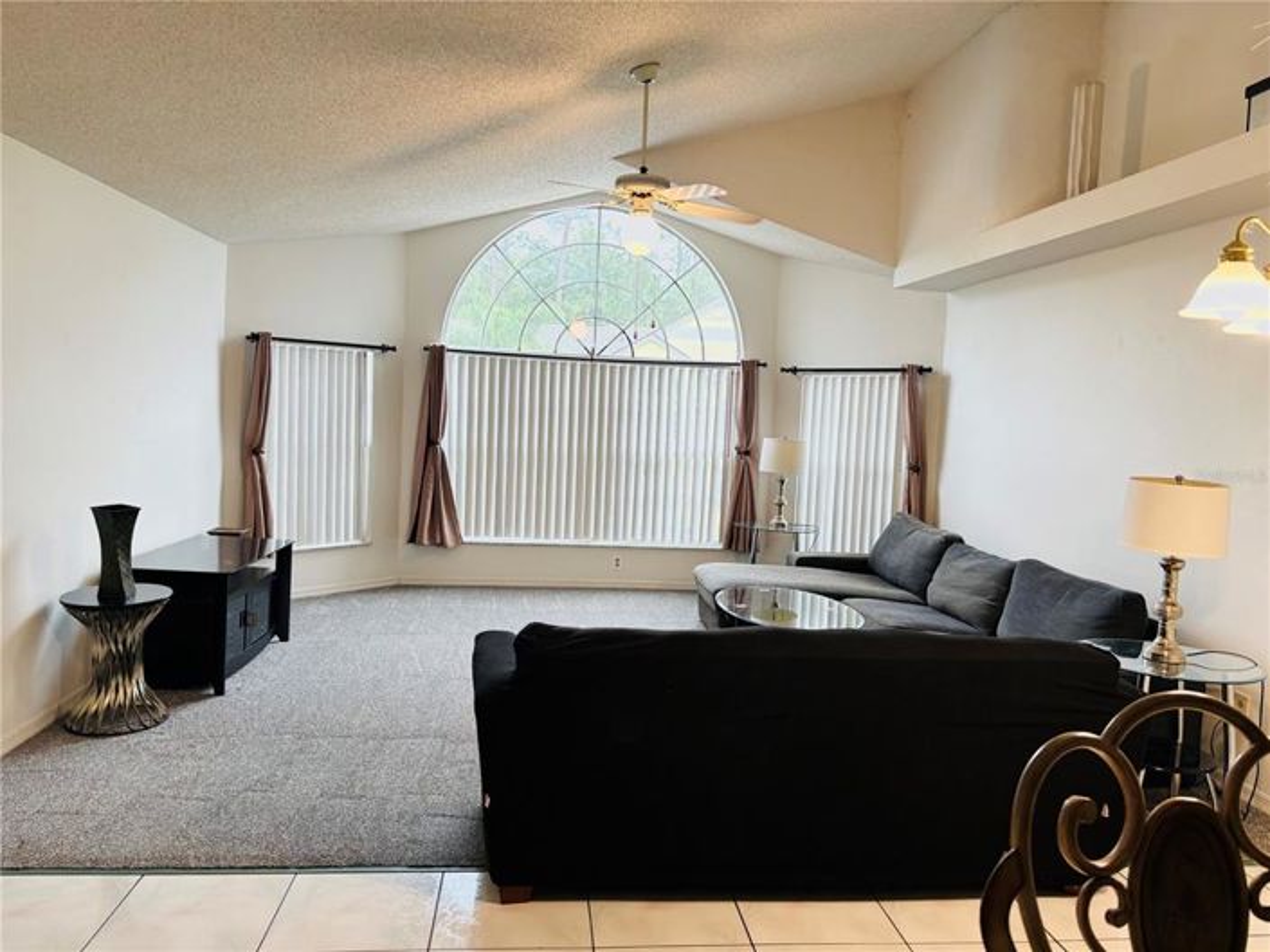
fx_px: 953
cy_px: 476
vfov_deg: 53.0
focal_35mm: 26
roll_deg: -2.5
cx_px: 635
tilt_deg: -4.7
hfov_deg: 67.3
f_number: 1.6
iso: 80
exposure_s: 1/60
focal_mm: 5.96
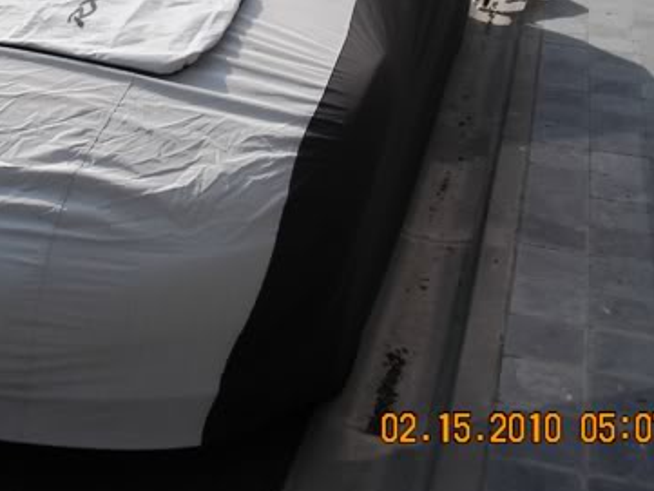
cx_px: 139
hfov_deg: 30.5
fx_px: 1172
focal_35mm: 62
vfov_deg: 23.2
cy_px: 83
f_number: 5.6
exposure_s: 1/419
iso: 64
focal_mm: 5.7
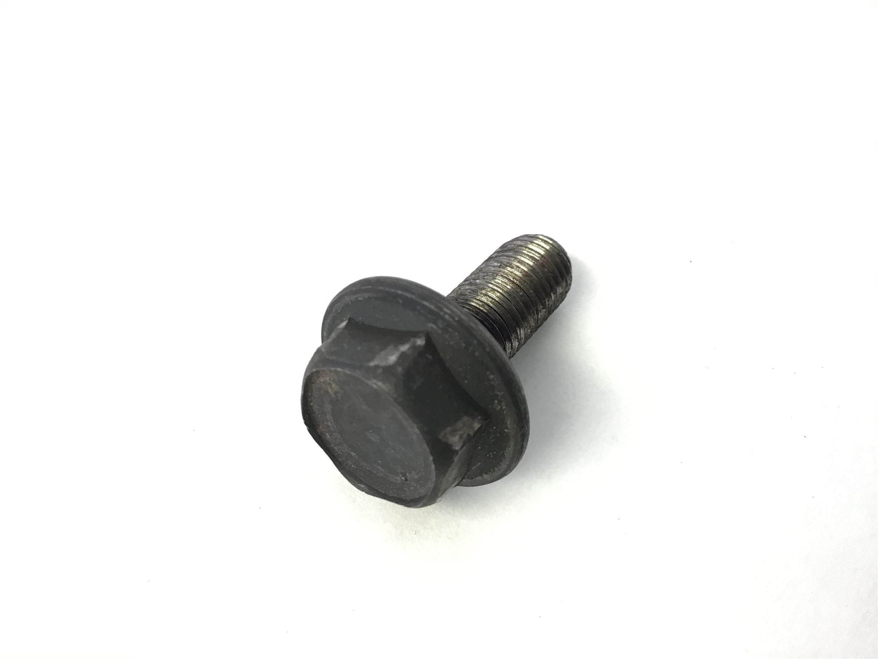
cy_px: 330
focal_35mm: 31
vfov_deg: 45.4
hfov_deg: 58.4
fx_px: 786
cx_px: 439
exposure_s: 1/33
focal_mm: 3.3
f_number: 2.4
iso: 40
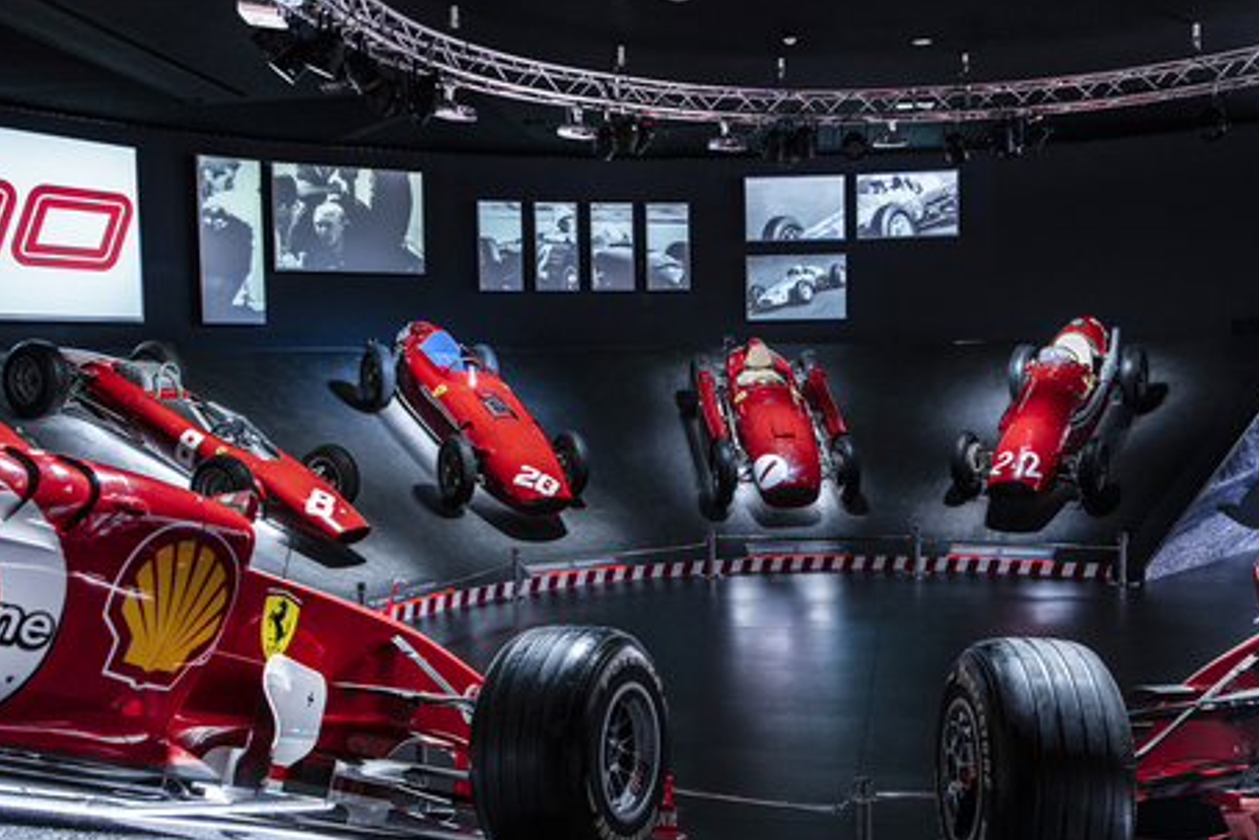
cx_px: 666
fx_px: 1294
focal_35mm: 37
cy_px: 471
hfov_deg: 51.8
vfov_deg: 35.9
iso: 2000
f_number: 5.6
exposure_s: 1/30
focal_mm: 28
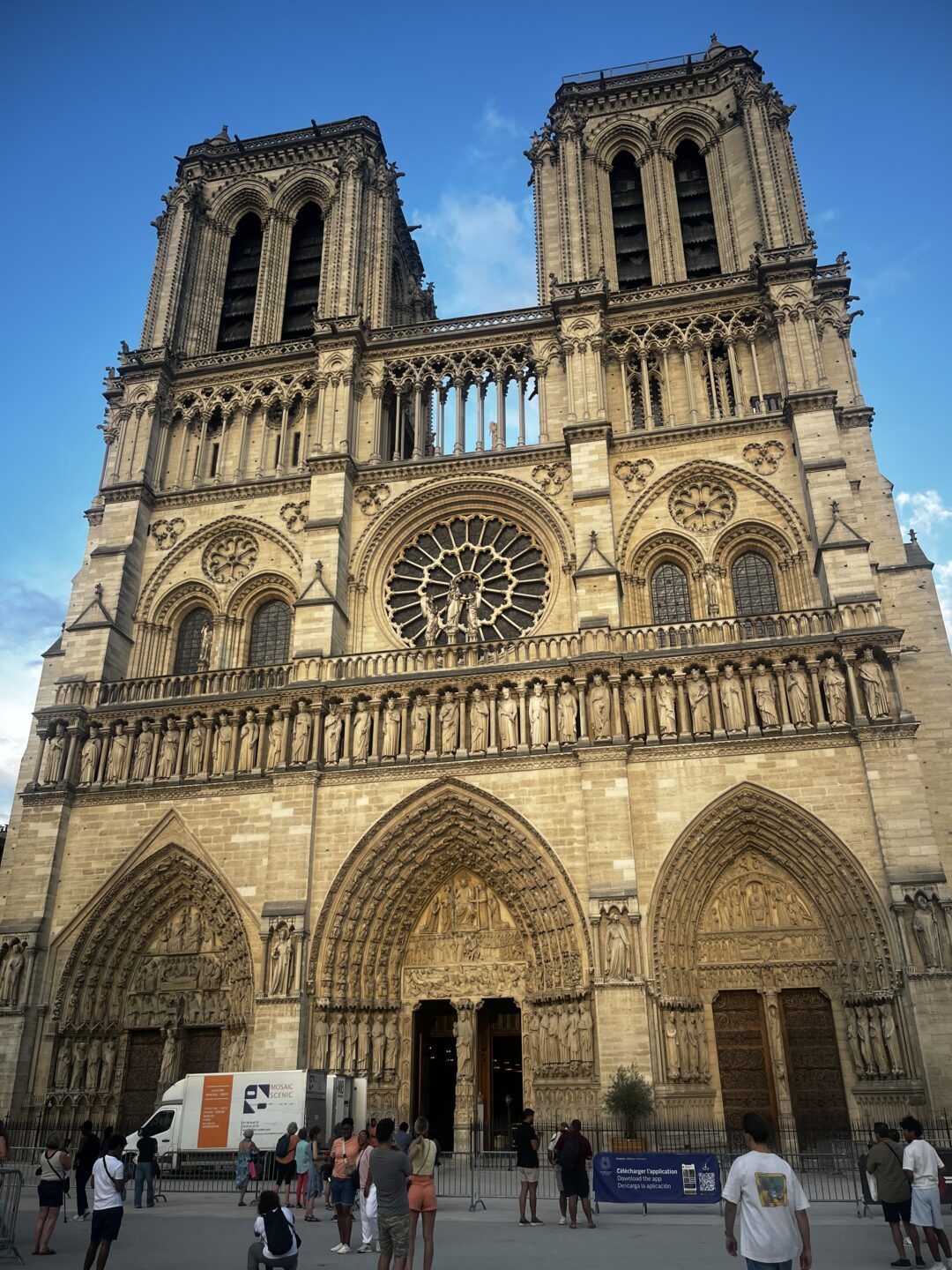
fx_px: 953
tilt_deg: +26.0
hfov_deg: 53.1
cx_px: 476
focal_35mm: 26
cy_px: 635
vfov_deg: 67.3
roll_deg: +0.6
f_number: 1.6
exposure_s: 1/424
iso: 50
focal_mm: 5.1
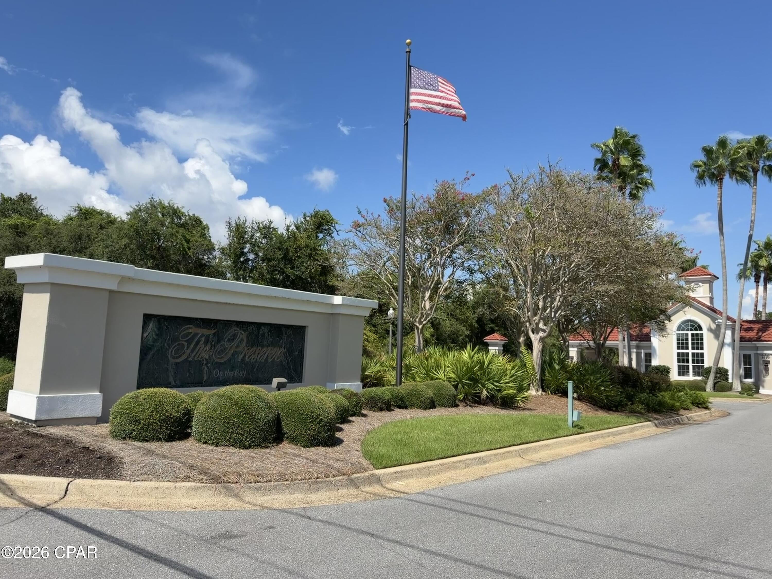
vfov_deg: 56.8
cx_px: 386
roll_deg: -1.8
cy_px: 290
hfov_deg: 71.6
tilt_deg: +7.1
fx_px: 535
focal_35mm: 24
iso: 80
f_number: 1.78
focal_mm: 6.76
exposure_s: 1/5319
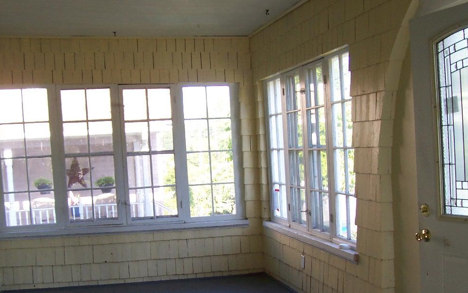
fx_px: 612
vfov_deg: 26.7
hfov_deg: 41.8
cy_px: 196
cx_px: 239
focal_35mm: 48
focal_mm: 5.6
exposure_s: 1/90
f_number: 2.8
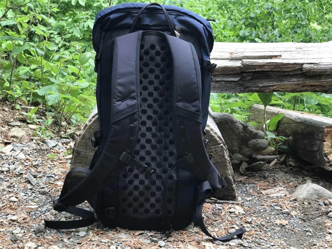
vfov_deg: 25.7
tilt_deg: -16.8
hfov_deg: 33.8
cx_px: 166
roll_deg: -1.2
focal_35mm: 57
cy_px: 124
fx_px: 547
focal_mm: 6.6
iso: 20
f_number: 2.8
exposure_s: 1/50
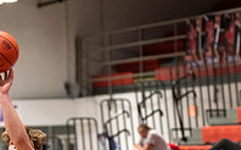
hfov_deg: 6.5
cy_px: 201
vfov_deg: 4.0
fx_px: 2118
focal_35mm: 323
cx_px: 23
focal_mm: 99
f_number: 2.8
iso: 4000
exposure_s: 1/1000
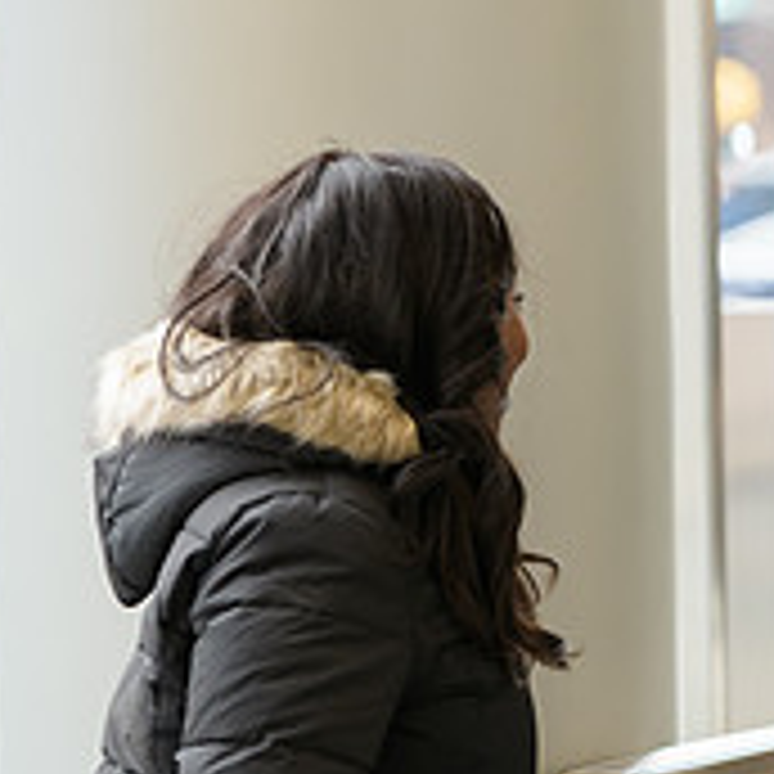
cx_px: 1170
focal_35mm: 358
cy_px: 466
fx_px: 9056
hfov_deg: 4.9
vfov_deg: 4.9
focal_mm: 125
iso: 400
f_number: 4
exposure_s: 1/125
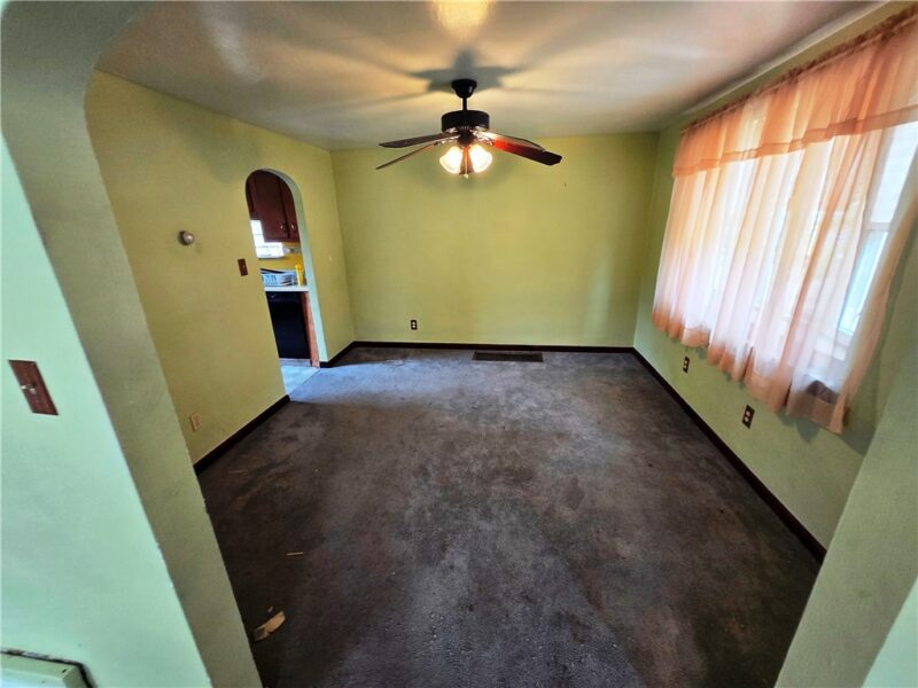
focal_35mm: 13
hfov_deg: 106.2
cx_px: 459
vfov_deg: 89.9
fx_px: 345
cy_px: 344
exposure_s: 1/60
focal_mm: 1.7
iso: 160
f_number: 2.2
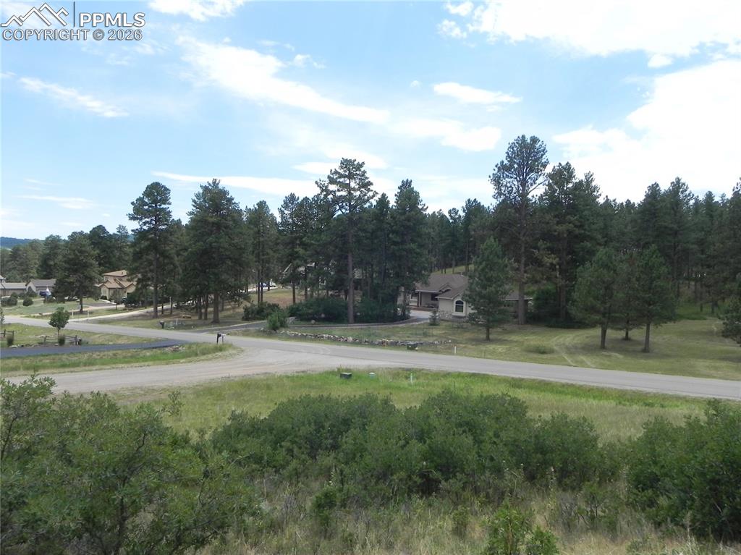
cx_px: 370
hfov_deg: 67.3
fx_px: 556
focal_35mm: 26
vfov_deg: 53.0
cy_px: 278
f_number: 7.1
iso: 160
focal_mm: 4.6
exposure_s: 1/304
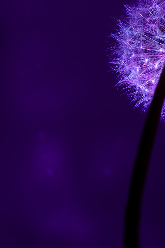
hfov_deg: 4.8
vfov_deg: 7.2
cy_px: 88
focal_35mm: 288
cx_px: 141
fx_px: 1980
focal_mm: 105
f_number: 11
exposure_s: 1/200
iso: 100
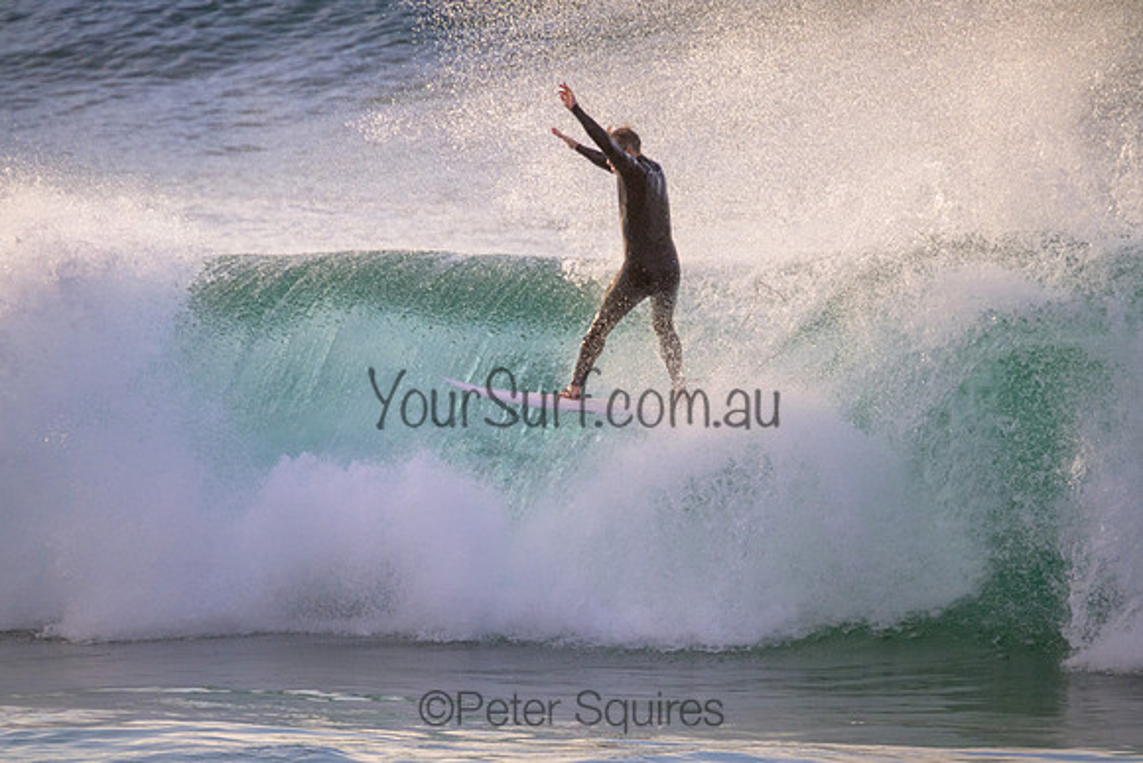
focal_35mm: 806
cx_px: 576
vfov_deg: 1.7
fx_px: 25604
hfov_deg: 2.6
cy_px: 384
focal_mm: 800
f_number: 11
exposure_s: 1/1600
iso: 2500
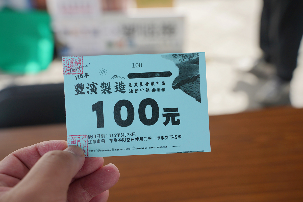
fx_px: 320
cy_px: 101
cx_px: 152
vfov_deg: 35.1
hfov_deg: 50.7
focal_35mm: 38
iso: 100
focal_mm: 38
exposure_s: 1/100
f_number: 5
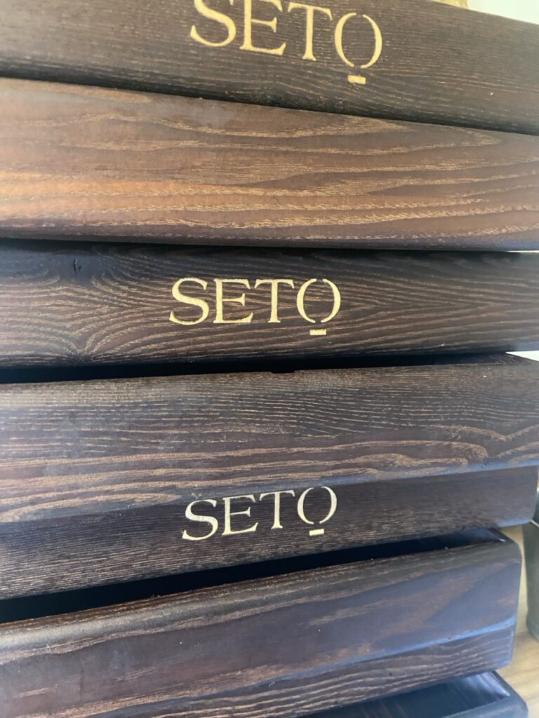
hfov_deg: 53.1
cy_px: 359
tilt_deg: -9.6
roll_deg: -1.8
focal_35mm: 26
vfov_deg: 67.3
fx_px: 540
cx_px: 270
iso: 800
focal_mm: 4.25
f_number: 1.8
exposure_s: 1/24
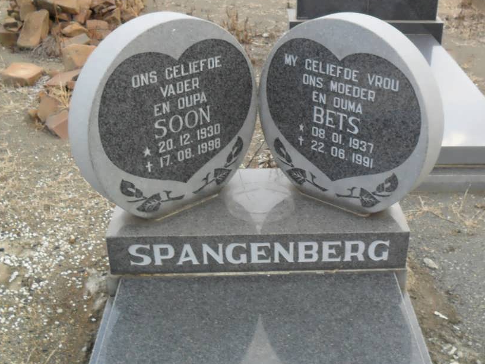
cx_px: 301
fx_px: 659
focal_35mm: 47
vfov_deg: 30.9
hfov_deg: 40.2
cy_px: 201
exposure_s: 1/60
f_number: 3.7
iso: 100
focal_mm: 5.7
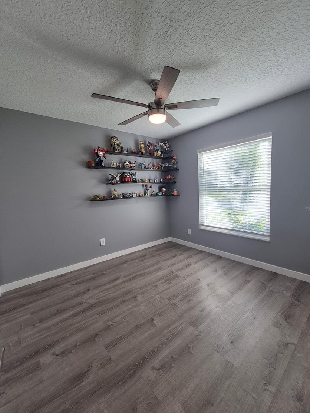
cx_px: 165
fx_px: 167
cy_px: 209
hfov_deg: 85.6
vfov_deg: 102.0
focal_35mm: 14
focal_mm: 1.74
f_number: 2.2
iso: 50
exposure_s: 1/50
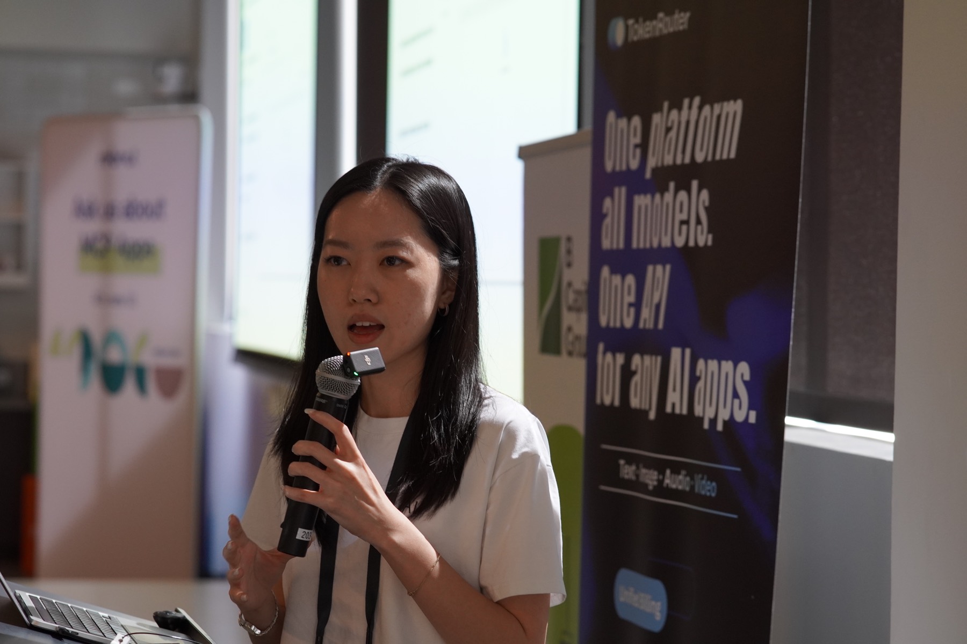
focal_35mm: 112
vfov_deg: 12.2
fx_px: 3022
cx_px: 484
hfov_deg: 18.2
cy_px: 322
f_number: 4
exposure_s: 1/160
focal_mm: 75
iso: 1000
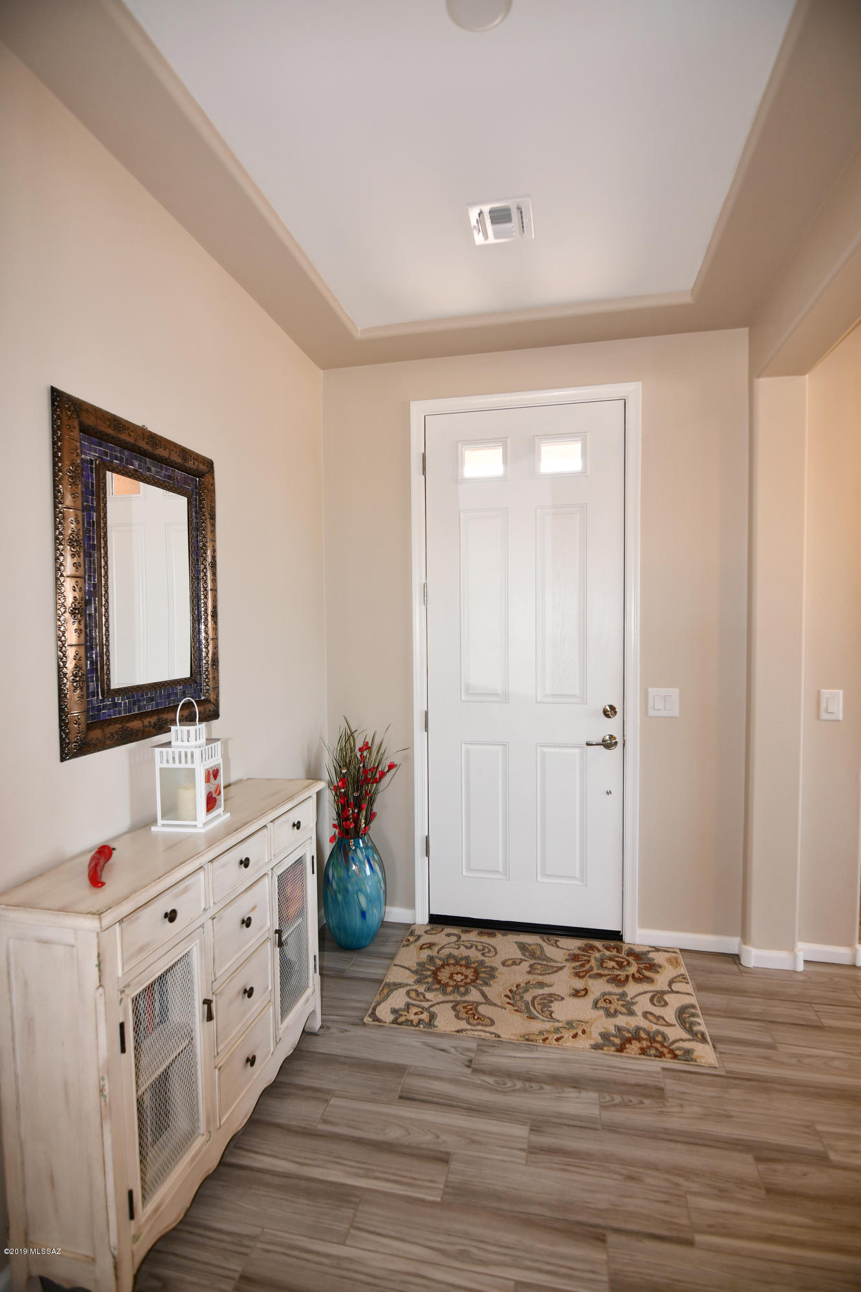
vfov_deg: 96.7
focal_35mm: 16
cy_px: 646
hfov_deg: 73.7
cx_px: 430
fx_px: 574
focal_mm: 11
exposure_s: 1/60
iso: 320
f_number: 4
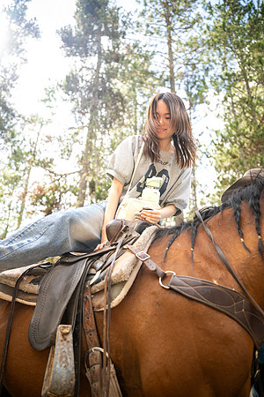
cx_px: 132
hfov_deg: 41.1
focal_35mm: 32
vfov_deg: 58.7
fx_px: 352
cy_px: 198
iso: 100
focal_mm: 32
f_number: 2.8
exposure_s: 1/200
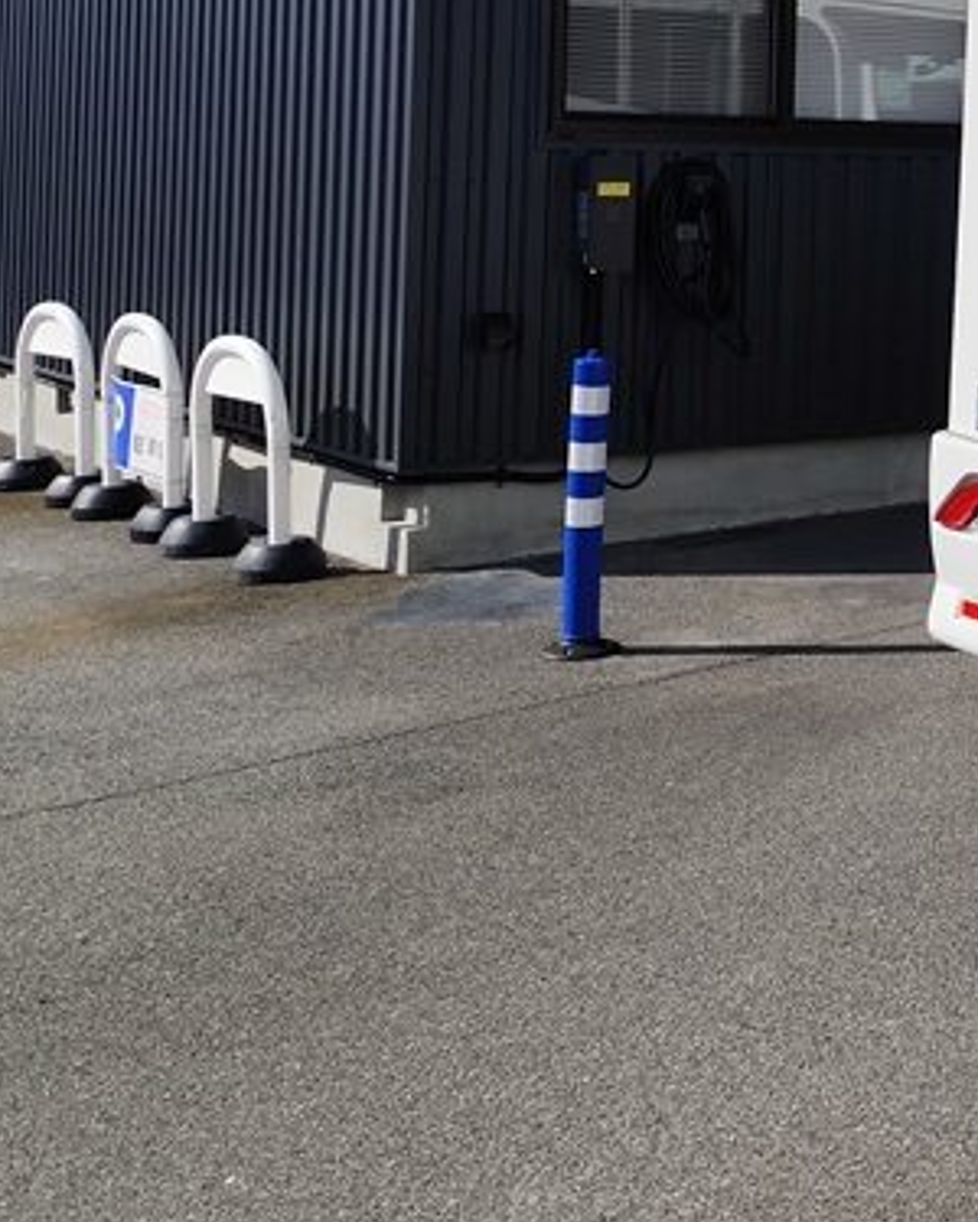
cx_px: 1487
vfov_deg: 29.5
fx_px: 2207
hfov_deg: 21.0
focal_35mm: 61
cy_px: 99
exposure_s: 1/1722
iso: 50
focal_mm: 6.14
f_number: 1.65
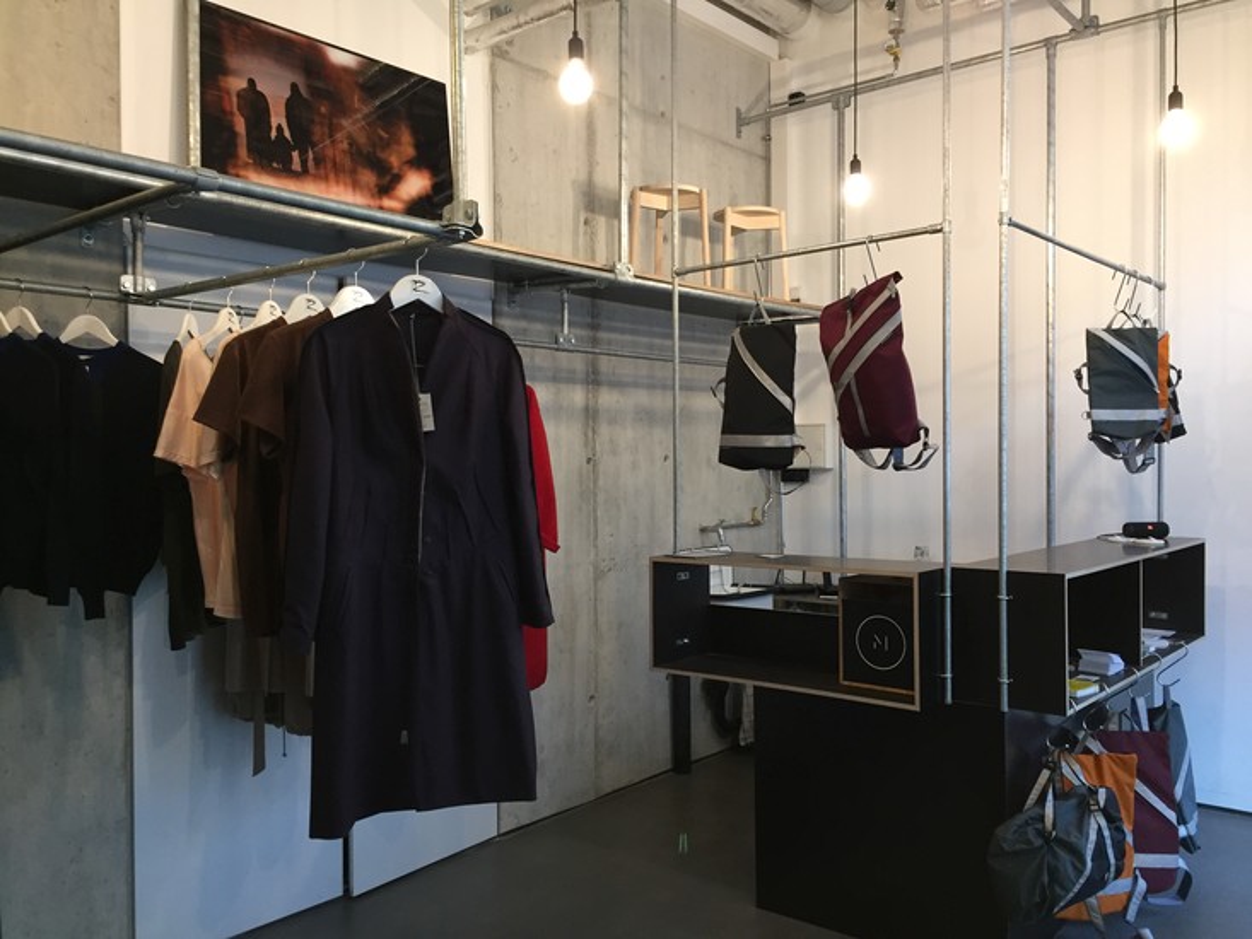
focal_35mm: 29
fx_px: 1049
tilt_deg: +0.6
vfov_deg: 48.2
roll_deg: -0.4
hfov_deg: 61.7
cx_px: 626
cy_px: 470
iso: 160
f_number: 2.2
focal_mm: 4.15
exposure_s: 1/33
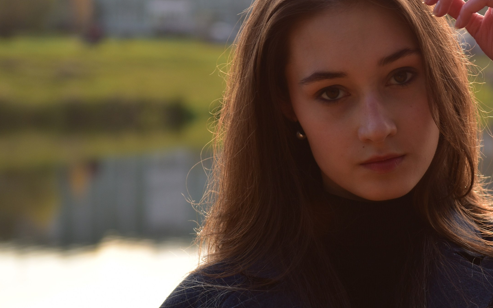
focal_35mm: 160
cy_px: 77
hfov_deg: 13.0
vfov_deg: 8.2
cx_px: 364
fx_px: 2149
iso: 100
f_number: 2.8
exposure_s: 1/320
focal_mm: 55
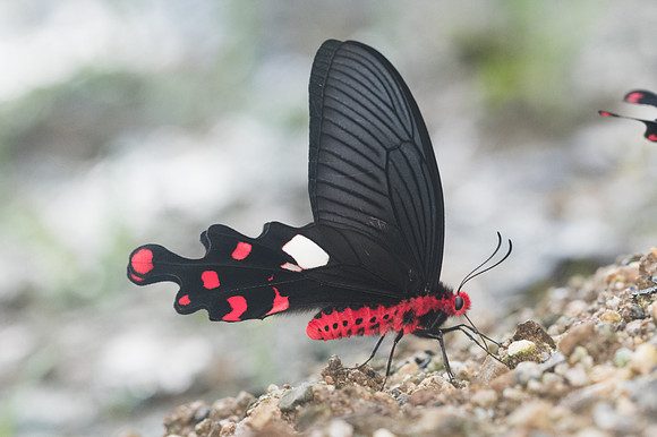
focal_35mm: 308
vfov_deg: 4.5
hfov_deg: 6.7
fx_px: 5619
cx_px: 374
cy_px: 244
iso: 1000
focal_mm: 150
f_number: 6.3
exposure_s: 1/320
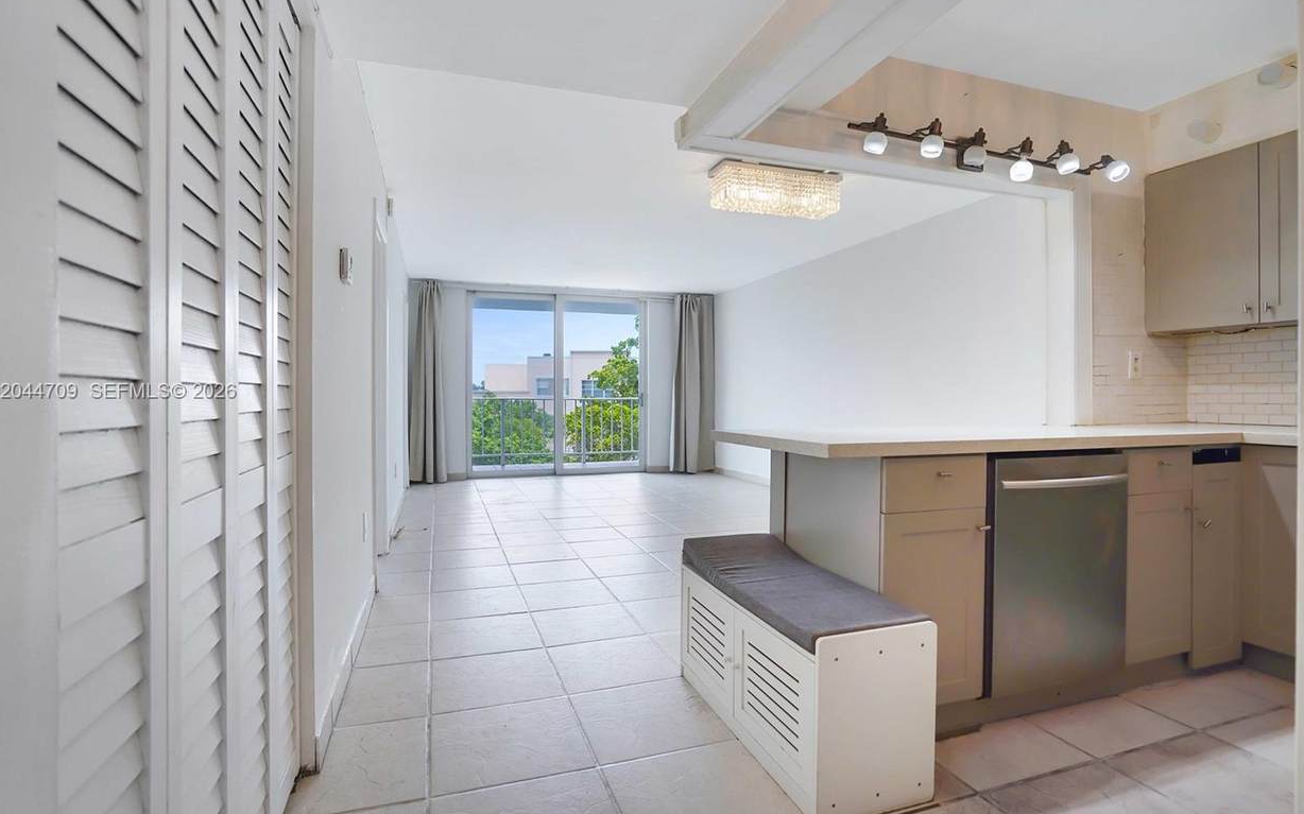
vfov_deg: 68.0
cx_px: 651
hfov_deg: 94.4
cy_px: 392
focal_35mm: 17
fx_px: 604
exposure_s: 1/200
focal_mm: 16
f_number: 5
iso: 640
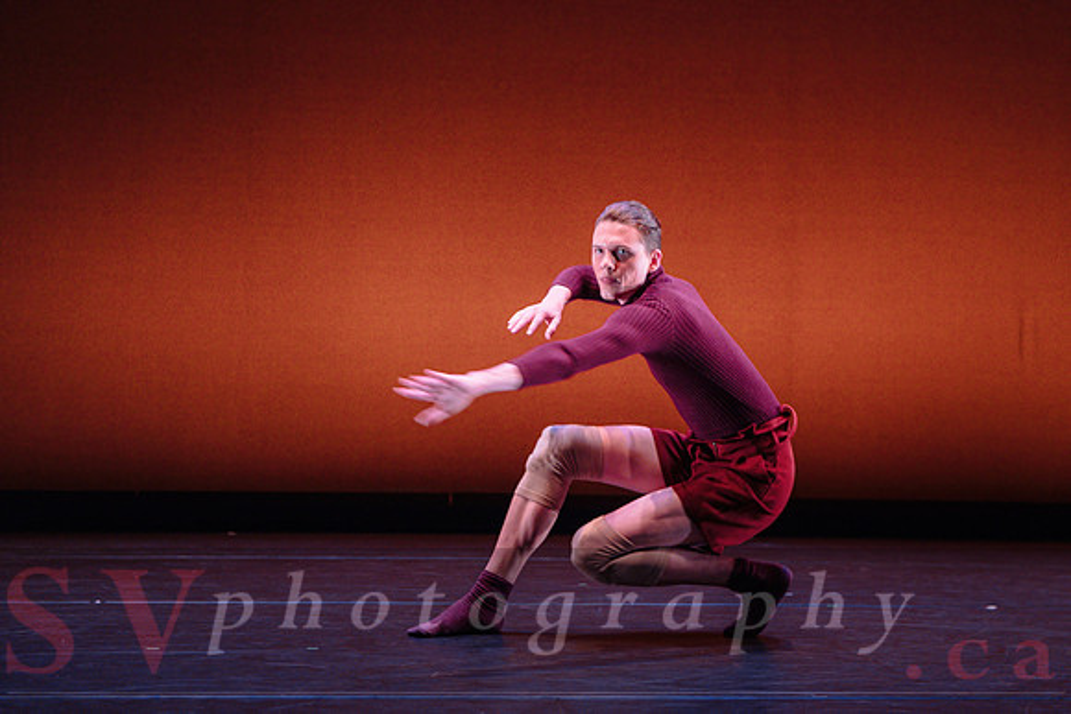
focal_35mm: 59
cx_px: 603
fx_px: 1759
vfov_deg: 23.0
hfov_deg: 33.8
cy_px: 399
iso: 2500
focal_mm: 52
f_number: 2.8
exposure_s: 1/200
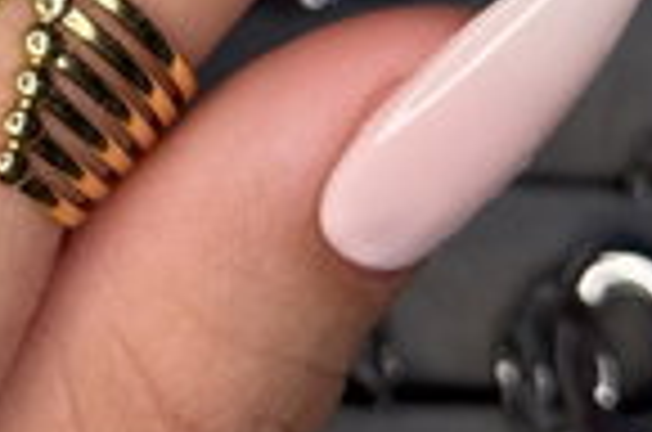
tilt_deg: -61.2
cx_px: -54
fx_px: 3325
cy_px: -187
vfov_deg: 7.3
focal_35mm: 184
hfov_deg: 11.1
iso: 80
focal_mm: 6.76
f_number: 1.78
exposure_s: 1/92
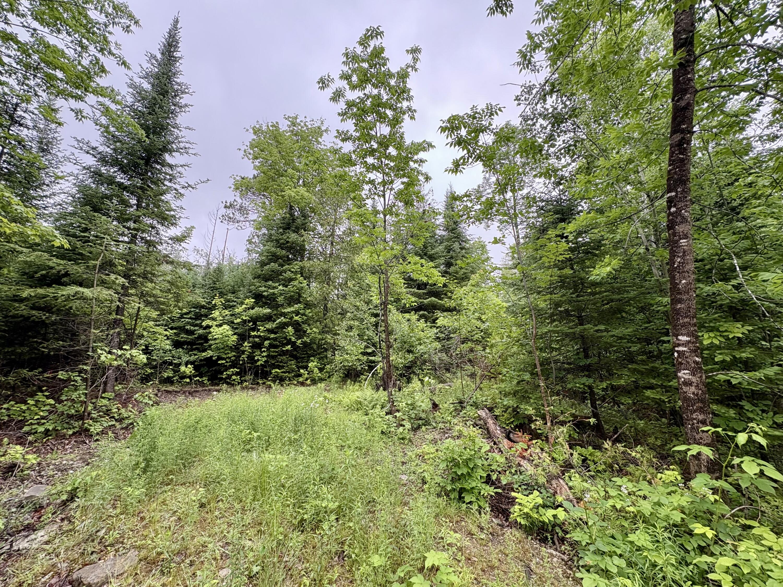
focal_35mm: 14
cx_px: 392
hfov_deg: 102.1
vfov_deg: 85.7
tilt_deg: +11.7
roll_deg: +1.0
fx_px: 317
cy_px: 294
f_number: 2.2
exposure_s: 1/211
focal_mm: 2.22
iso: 50
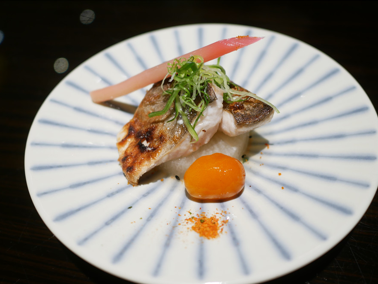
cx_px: 196
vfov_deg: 41.7
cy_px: 160
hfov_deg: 53.9
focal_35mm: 34
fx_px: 371
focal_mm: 15
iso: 250
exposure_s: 1/60
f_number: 1.7
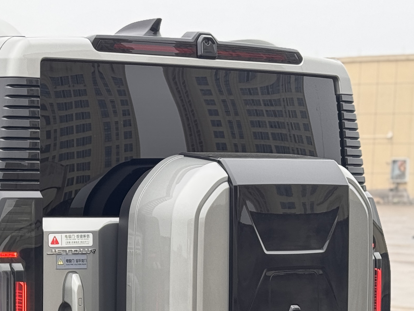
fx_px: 1459
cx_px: -57
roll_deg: -0.9
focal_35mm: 122
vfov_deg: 12.0
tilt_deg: -5.9
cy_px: 325
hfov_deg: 15.7
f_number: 1.78
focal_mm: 6.76
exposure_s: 1/174
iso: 64
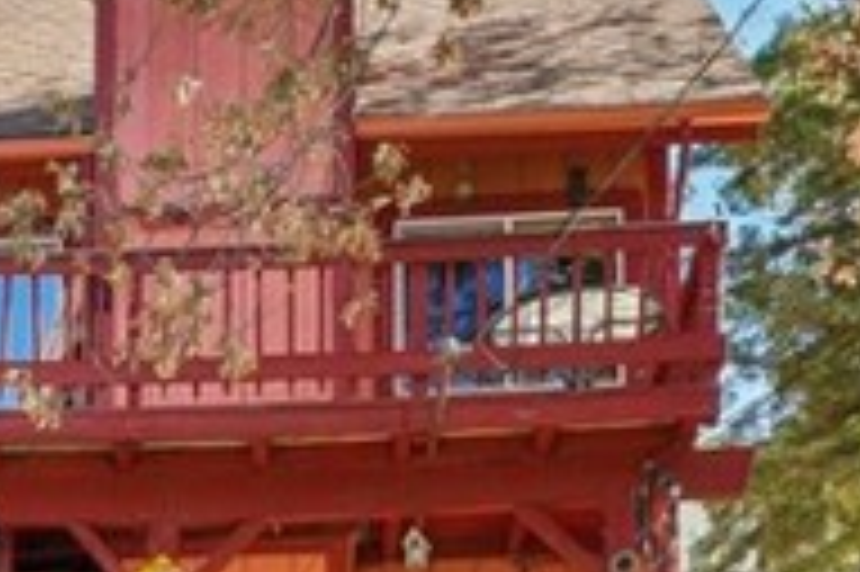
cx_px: 117
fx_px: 2172
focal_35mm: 91
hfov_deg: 22.0
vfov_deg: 12.7
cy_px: 1221
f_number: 8
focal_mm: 17
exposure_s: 1/50
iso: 100
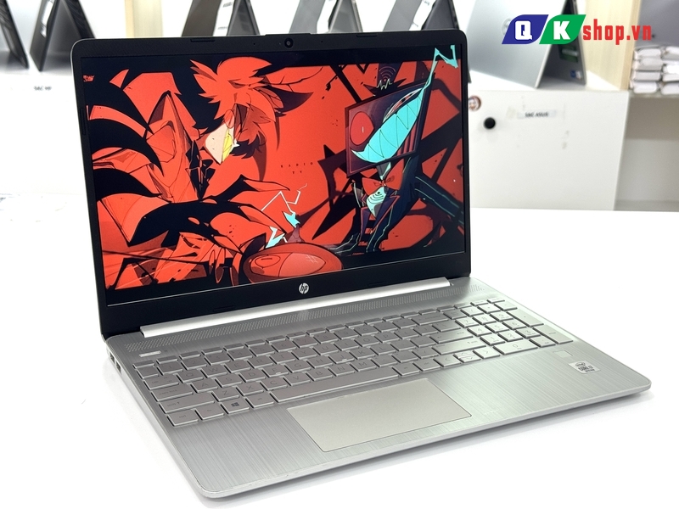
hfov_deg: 39.7
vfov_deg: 30.3
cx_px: 340
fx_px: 942
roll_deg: -1.0
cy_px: 254
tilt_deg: -19.7
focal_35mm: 48
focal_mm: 6.76
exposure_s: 1/100
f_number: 1.78
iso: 64
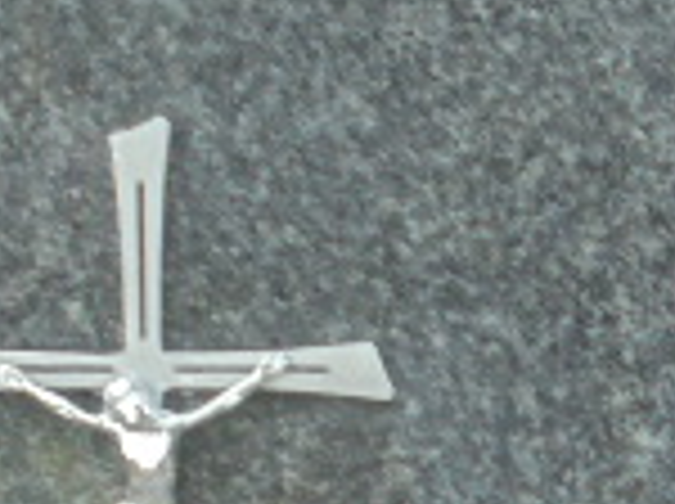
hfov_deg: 6.3
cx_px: 850
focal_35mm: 312
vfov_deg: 4.7
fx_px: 6074
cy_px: 922
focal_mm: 13.1
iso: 100
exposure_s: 1/30
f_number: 6.1
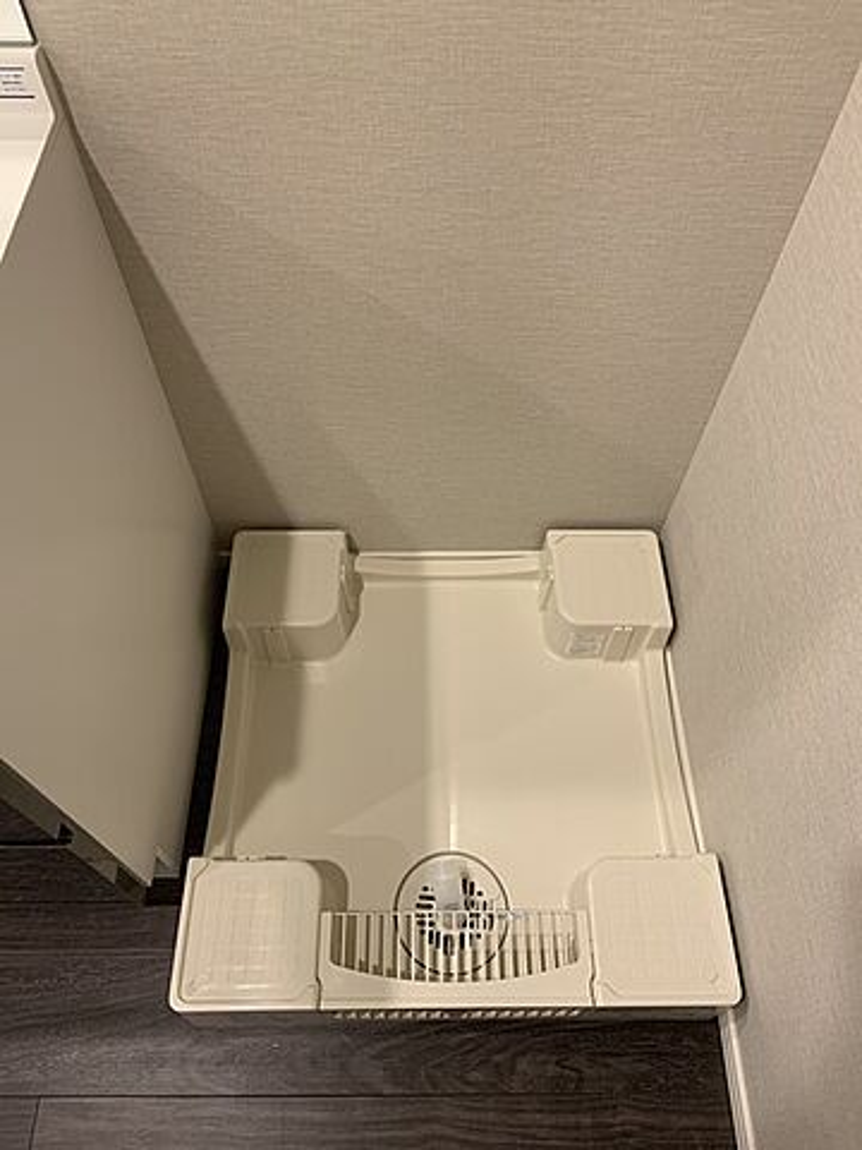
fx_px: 863
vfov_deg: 67.3
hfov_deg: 53.1
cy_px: 575
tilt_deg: -58.1
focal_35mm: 26
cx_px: 431
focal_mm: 4.25
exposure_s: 1/50
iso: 160
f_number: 1.8
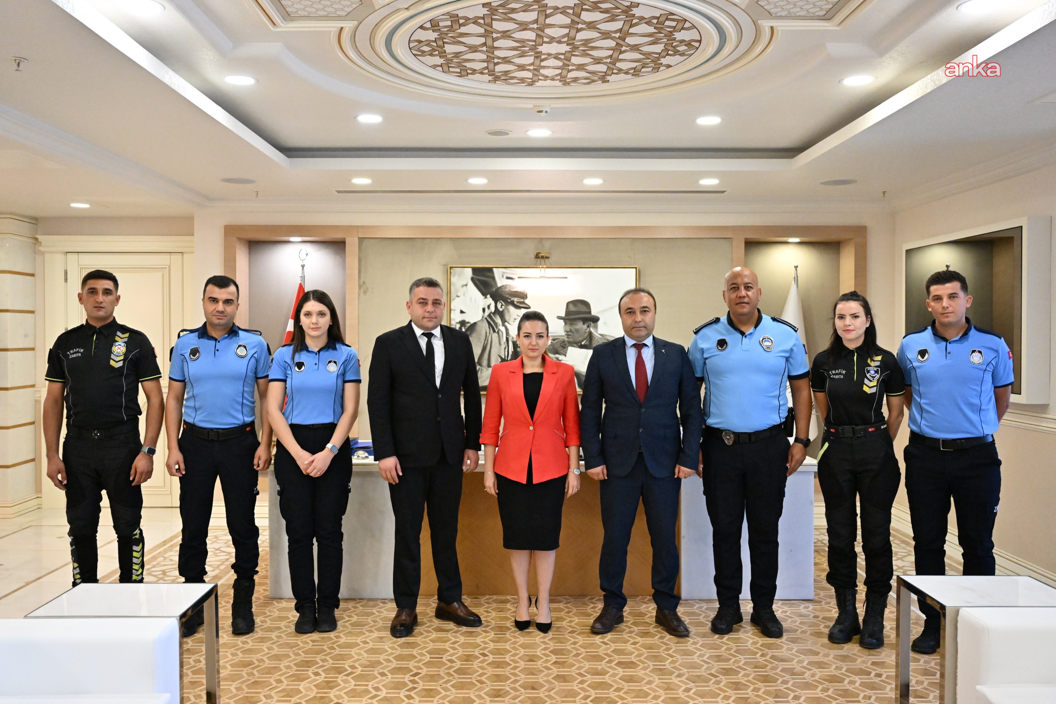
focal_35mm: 31
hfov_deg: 60.3
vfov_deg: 42.3
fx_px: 909
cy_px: 352
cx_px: 528
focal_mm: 31
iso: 6400
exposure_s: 1/323
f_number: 4
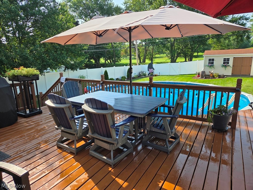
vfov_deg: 58.9
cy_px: 95
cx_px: 126
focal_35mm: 23
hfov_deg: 73.9
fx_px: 168
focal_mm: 5.4
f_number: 1.8
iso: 80
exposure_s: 1/2066
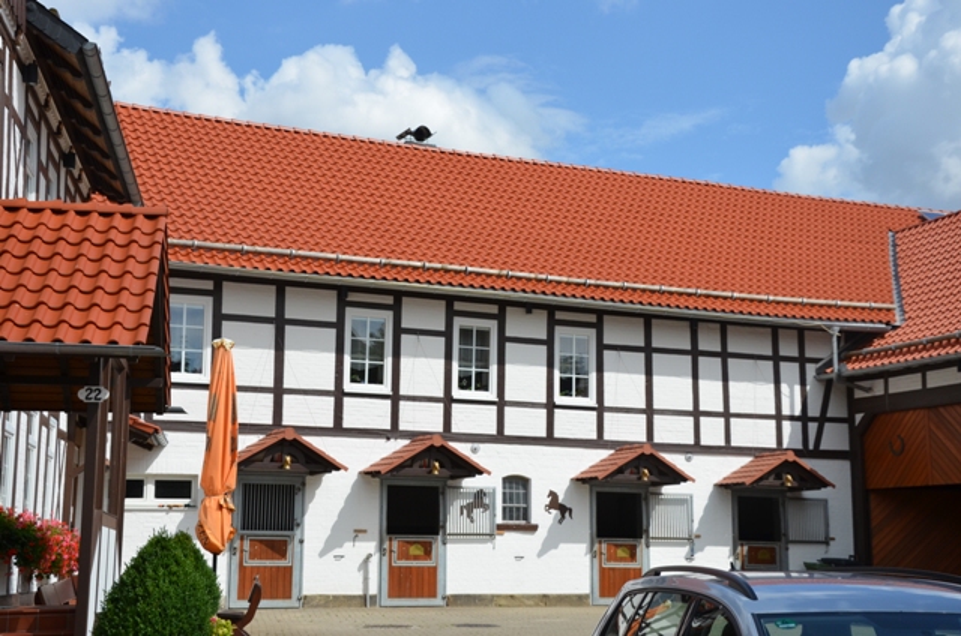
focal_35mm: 57
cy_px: 318
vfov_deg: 23.7
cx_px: 480
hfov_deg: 35.1
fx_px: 1519
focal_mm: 38
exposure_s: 1/1600
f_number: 7.1
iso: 400
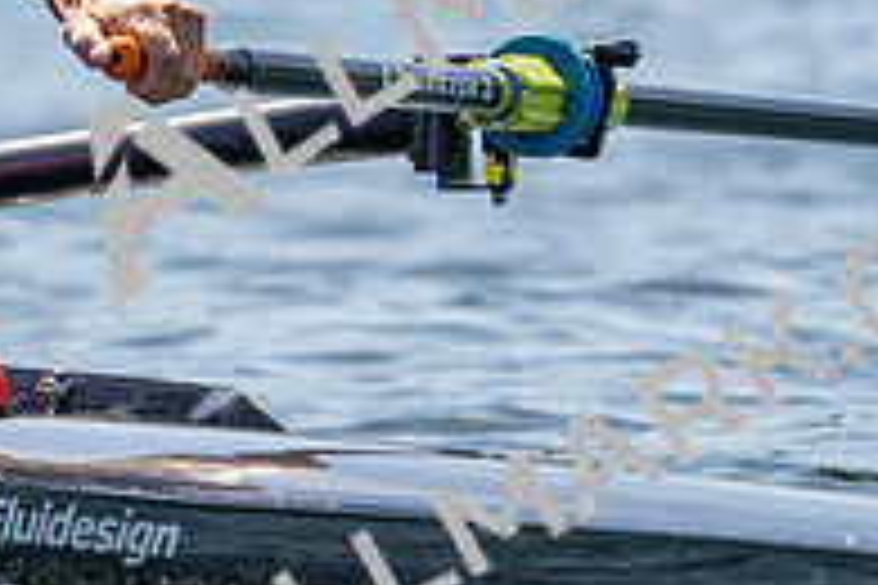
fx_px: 28362
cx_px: -297
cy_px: -119
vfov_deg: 1.2
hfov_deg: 1.8
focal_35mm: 1163
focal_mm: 391
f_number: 6.3
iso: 320
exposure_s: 1/2000
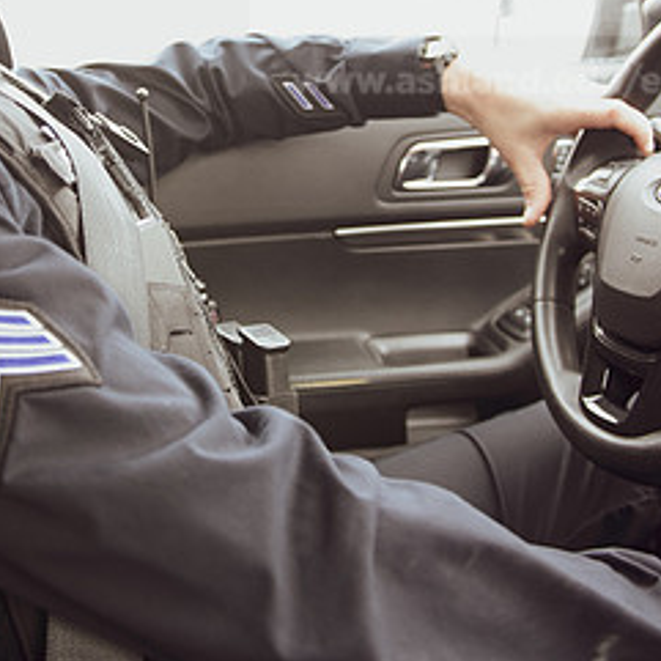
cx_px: 167
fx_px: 1059
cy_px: 139
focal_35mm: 49
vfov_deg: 33.7
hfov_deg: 34.0
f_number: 3.2
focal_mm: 24
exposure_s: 1/160
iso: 1000
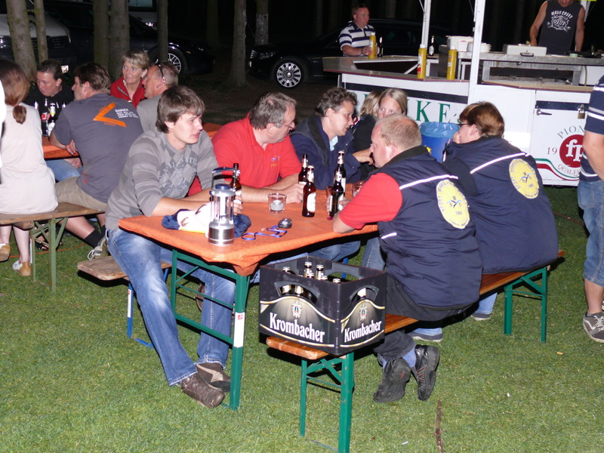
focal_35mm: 50
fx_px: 872
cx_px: 302
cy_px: 226
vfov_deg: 29.1
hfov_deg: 38.2
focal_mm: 10.6
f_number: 3.2
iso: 100
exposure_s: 1/30
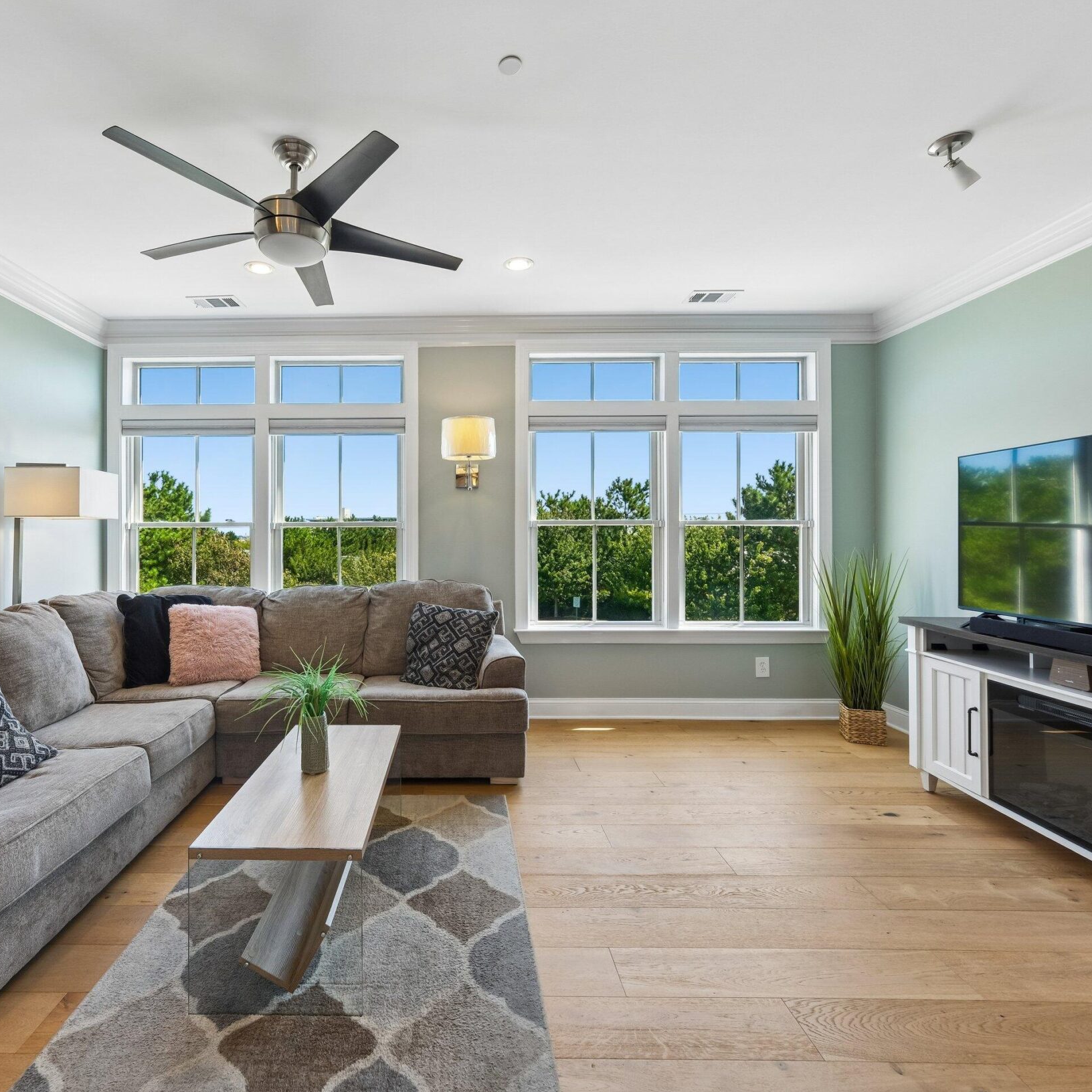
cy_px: 524
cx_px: 453
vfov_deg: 87.4
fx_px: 571
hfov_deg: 86.6
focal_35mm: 16
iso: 160
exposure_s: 1/25
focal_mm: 8
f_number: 8
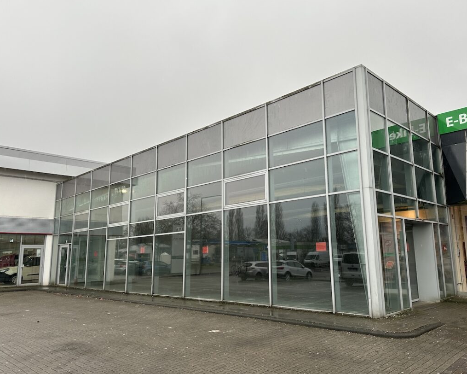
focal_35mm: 27
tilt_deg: +10.6
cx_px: 264
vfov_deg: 53.2
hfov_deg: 63.8
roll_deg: +1.4
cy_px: 186
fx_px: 373
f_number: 1.78
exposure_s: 1/277
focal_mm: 6.86
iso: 80
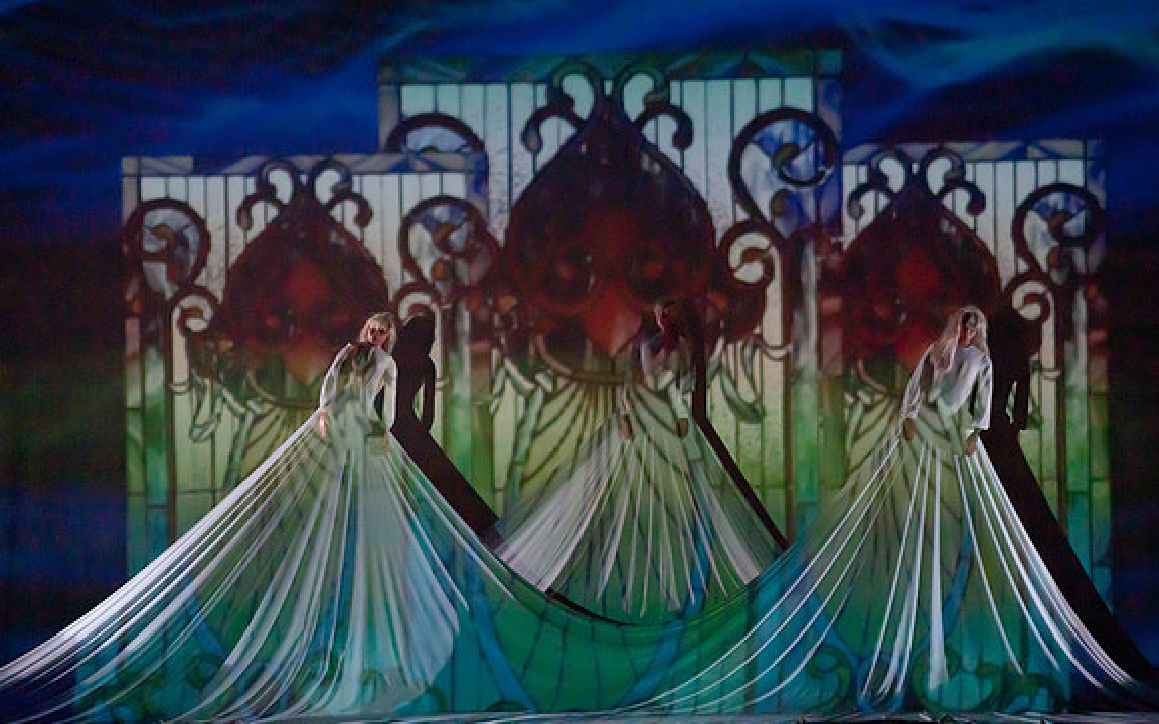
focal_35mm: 182
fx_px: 5749
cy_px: 373
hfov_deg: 11.5
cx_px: 580
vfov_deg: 7.2
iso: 6400
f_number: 5.6
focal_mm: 173
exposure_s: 1/320
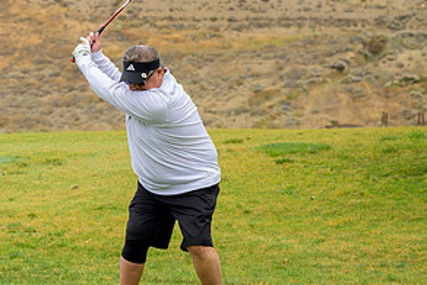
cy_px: 192
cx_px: 25
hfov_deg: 16.6
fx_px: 1436
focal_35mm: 121
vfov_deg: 11.3
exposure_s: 1/2500
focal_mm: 61
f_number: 4
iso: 800
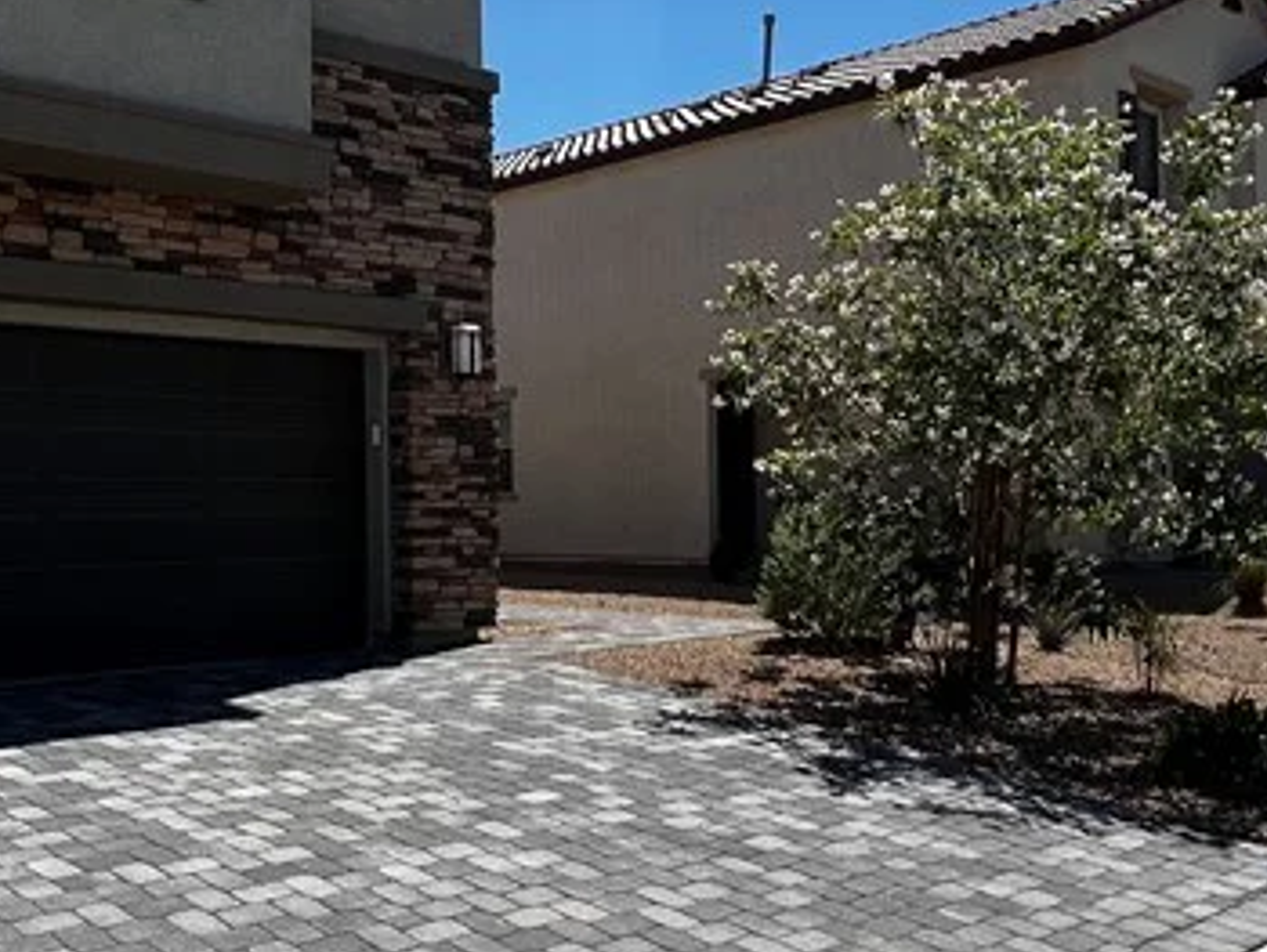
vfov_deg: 37.8
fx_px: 1392
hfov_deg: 48.3
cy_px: 496
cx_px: 449
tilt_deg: +0.7
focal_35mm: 38
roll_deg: +0.6
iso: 32
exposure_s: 1/1946
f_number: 1.8
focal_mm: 1.57
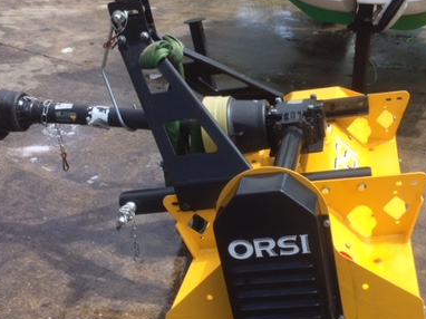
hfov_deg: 36.6
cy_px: 181
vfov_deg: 28.0
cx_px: 272
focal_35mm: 52
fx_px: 640
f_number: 2.4
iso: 25
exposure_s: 1/668
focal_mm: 3.3
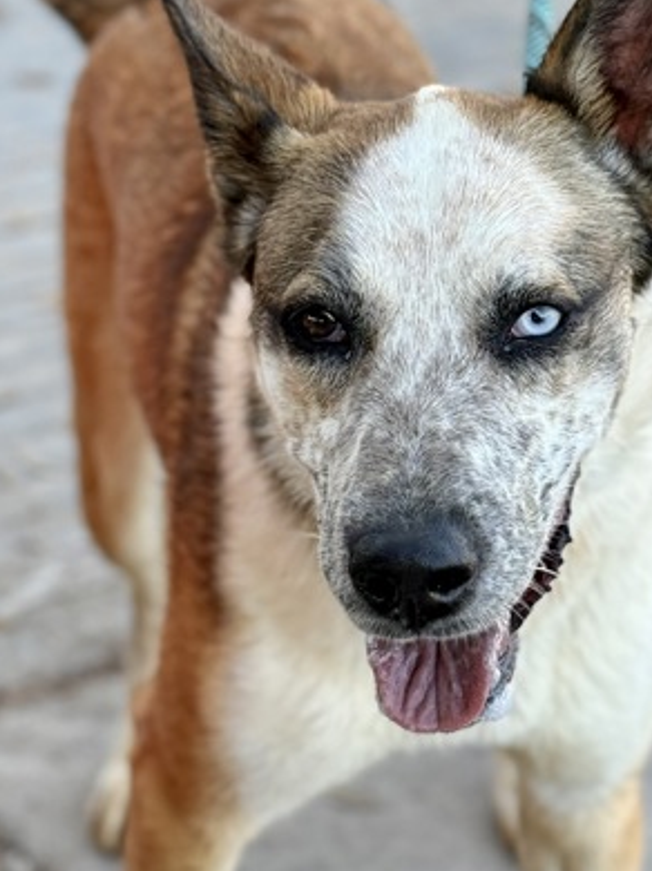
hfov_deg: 21.2
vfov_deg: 28.2
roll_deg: +2.3
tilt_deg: -20.0
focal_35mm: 69
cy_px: 478
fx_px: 1735
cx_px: 460
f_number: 1.78
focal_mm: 6.76
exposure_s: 1/523
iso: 80
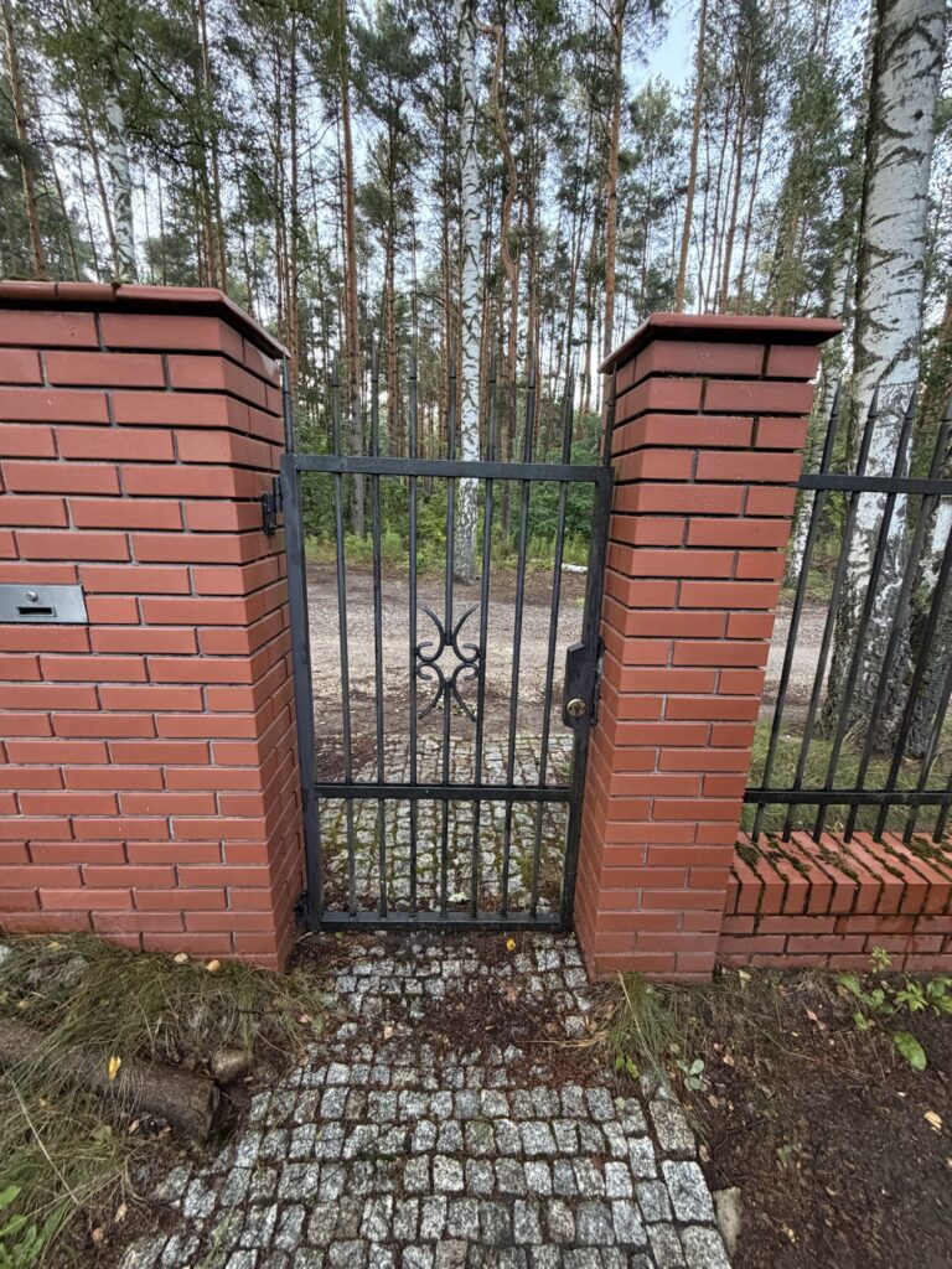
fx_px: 513
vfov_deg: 102.1
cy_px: 634
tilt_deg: -13.9
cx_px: 476
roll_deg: -1.7
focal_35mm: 14
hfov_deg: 85.7
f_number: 2.2
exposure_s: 1/60
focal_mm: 2.22
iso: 400
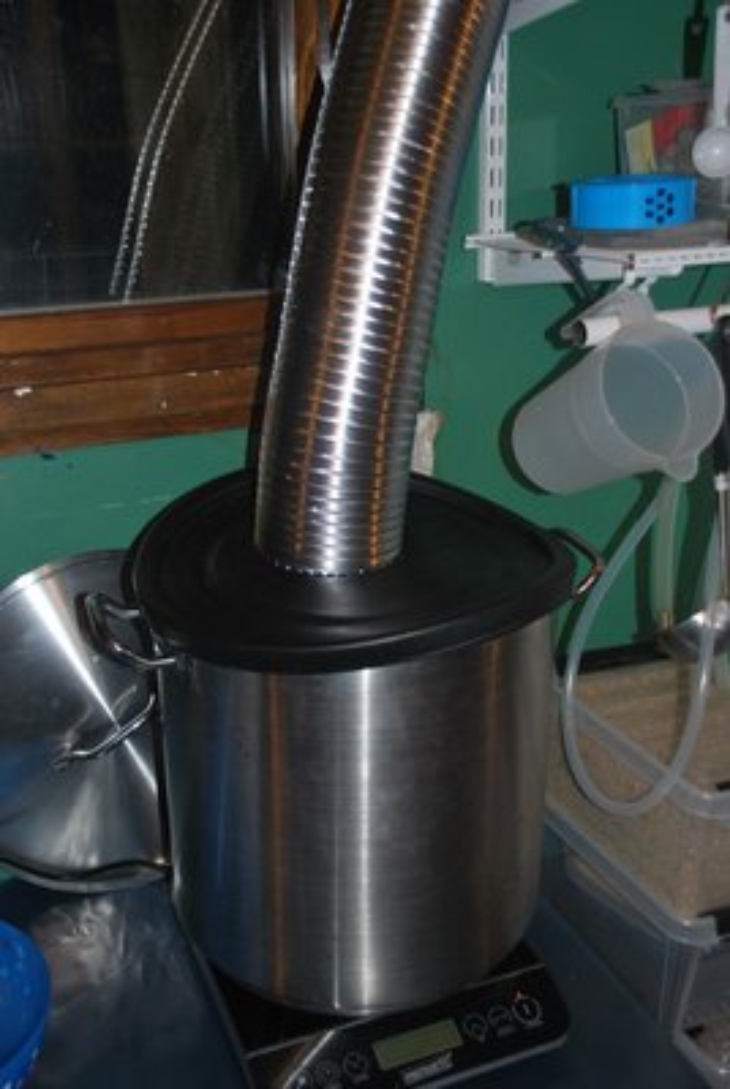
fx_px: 1137
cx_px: 365
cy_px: 544
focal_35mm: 38
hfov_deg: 35.6
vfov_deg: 51.2
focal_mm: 25
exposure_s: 1/60
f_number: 4
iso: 200
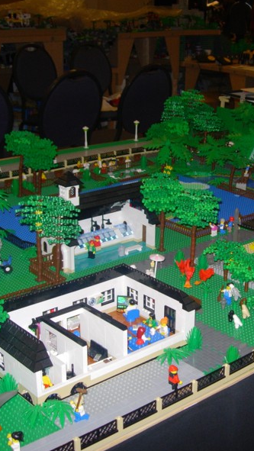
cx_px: 208
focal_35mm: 56
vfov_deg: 37.2
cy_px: 226
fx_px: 670
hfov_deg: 21.2
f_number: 2.8
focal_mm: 7.8
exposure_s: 1/64
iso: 79
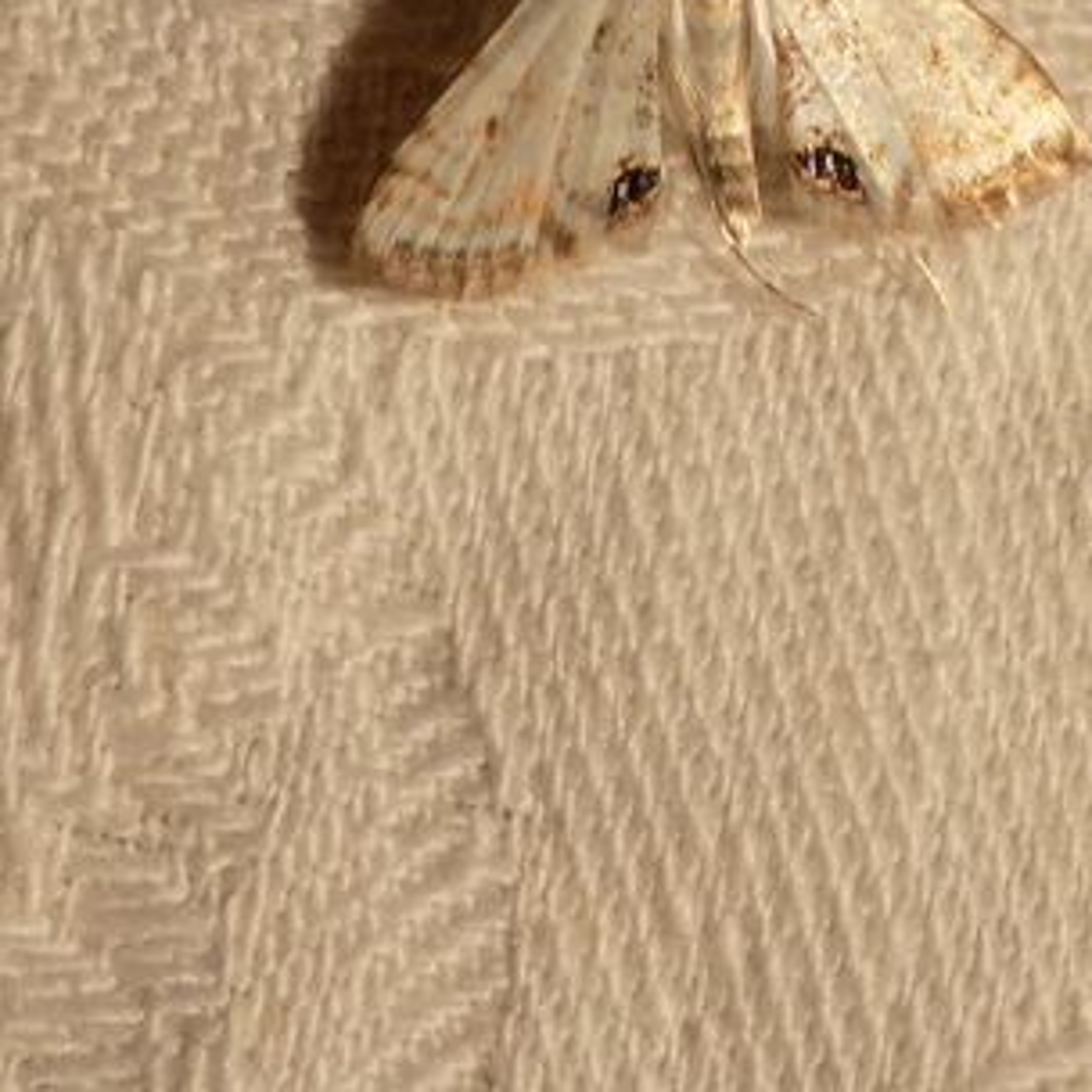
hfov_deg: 6.0
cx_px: 670
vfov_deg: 6.0
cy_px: 86
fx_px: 10457
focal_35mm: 293
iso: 160
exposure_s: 1/30
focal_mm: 20.9
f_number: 4.8
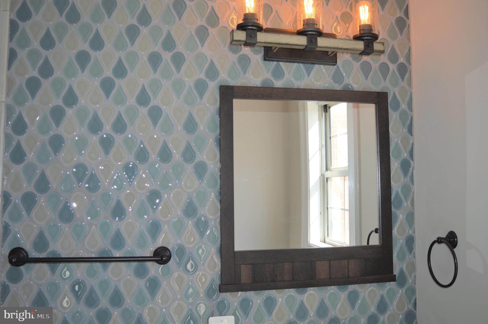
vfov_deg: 38.3
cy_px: 162
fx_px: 467
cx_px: 244
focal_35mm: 34
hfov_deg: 55.2
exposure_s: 1/160
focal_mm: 23
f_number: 4
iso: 100
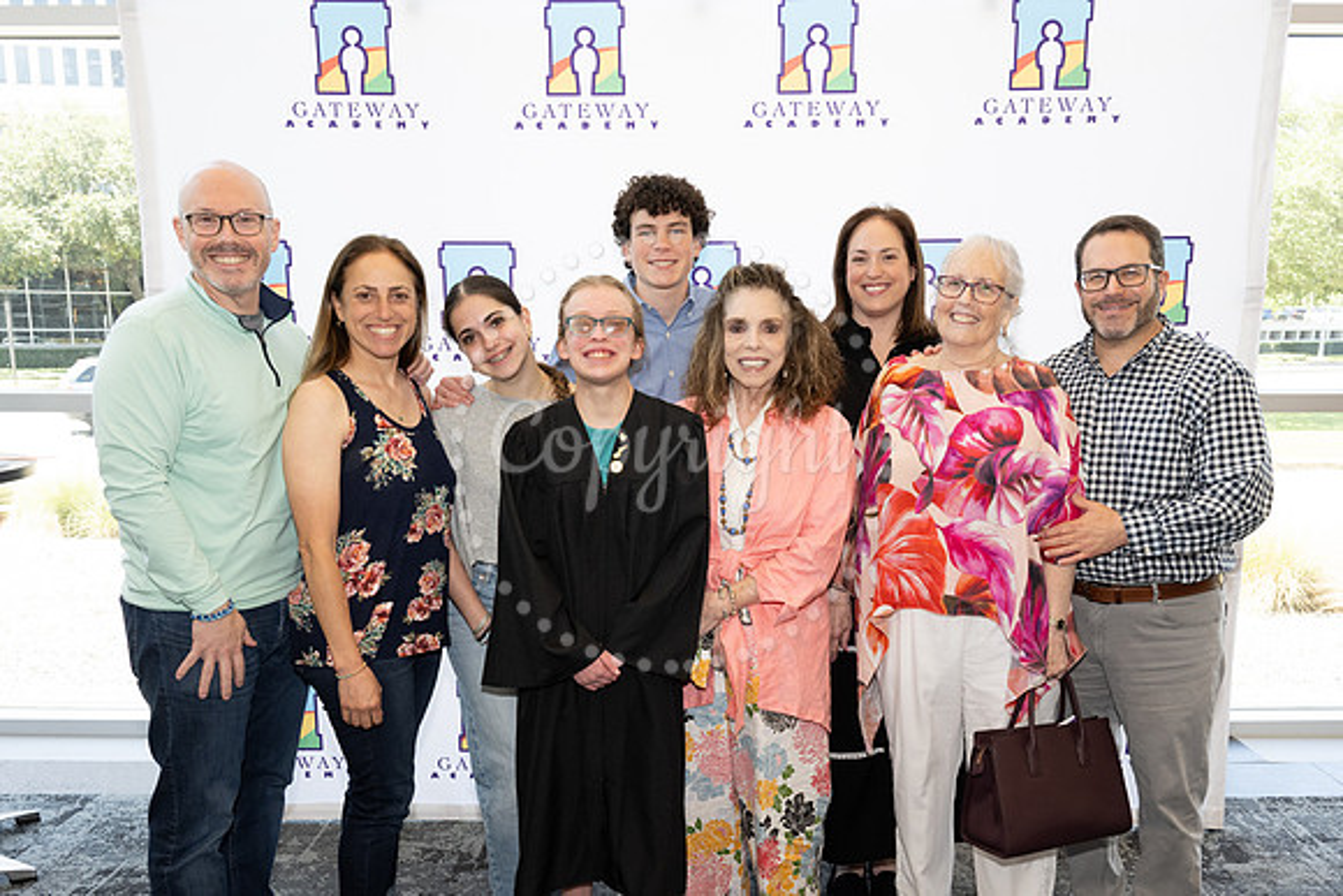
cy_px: 565
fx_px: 1255
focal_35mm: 34
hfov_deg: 56.2
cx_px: 719
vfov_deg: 39.0
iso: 800
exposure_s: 1/200
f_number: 5.6
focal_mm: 26
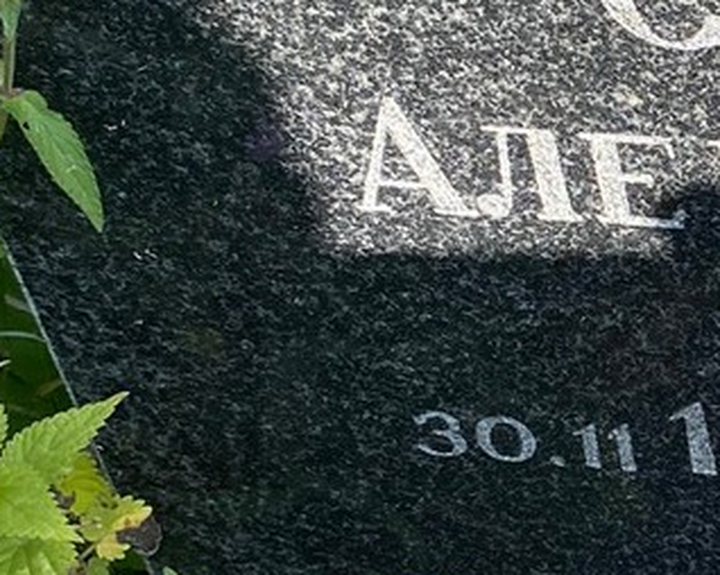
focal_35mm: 115
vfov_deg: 13.4
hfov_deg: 15.0
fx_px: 2449
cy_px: 258
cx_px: 1198
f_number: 1.8
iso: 32
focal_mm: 4.25
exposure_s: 1/990
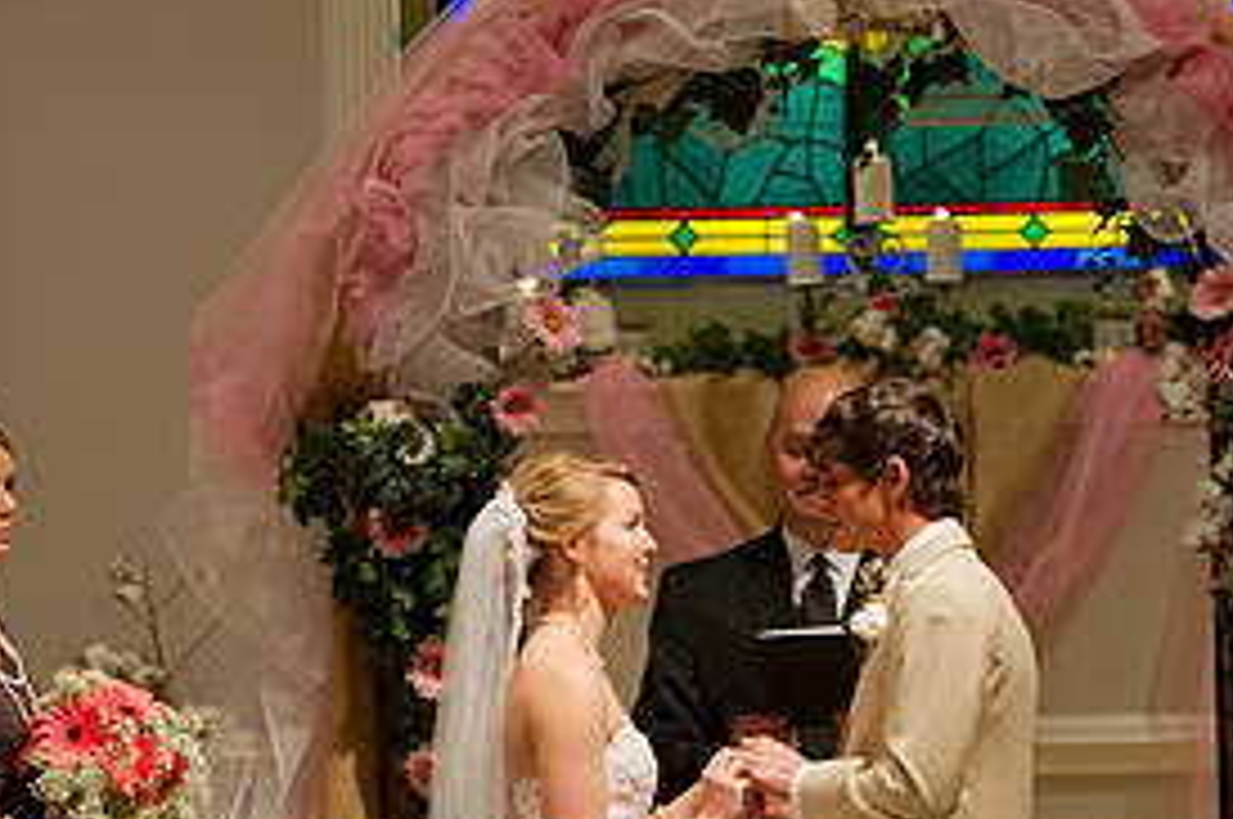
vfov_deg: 4.8
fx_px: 9784
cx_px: 774
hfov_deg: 7.2
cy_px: 855
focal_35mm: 286
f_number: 4
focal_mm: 135
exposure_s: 1/125
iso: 1600
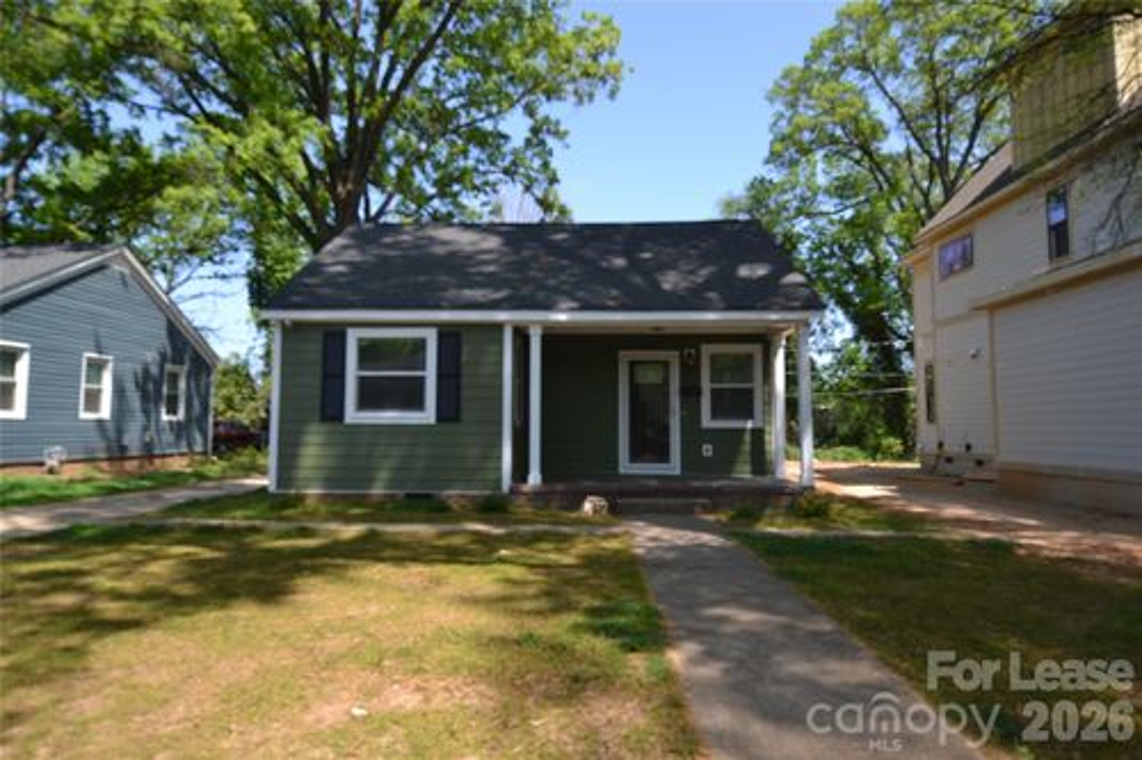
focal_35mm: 22
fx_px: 713
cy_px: 380
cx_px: 571
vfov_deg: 56.1
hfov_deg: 77.3
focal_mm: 15
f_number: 6.3
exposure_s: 1/160
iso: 100
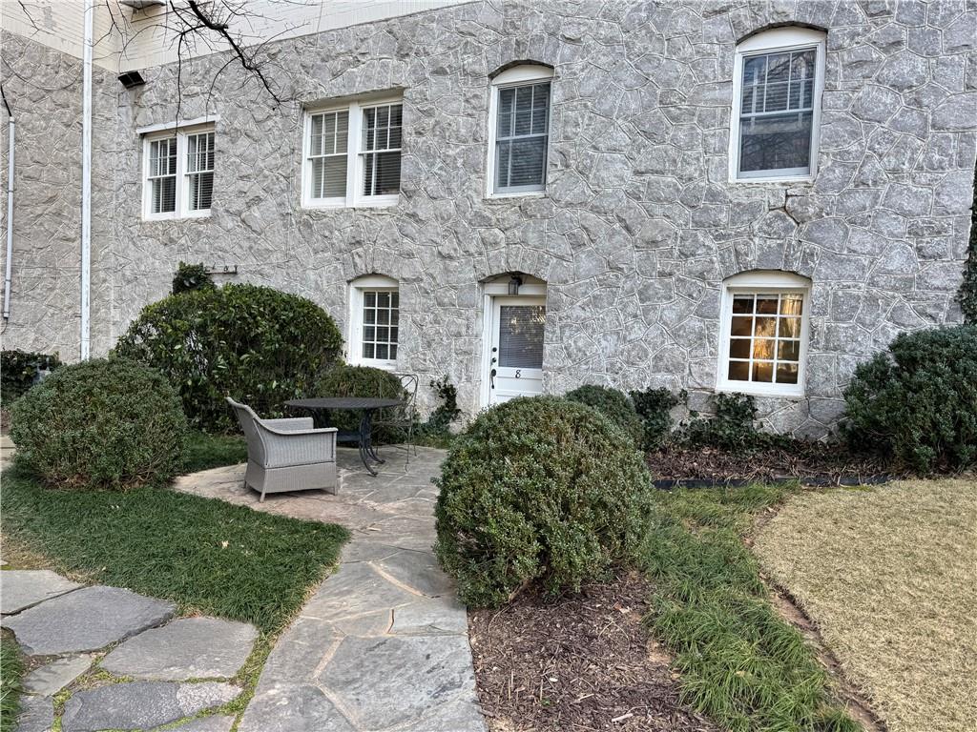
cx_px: 488
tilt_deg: -1.9
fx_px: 677
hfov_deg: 71.6
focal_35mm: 24
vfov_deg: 56.8
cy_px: 366
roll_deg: -2.5
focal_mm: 6.76
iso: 80
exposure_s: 1/354
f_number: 1.78
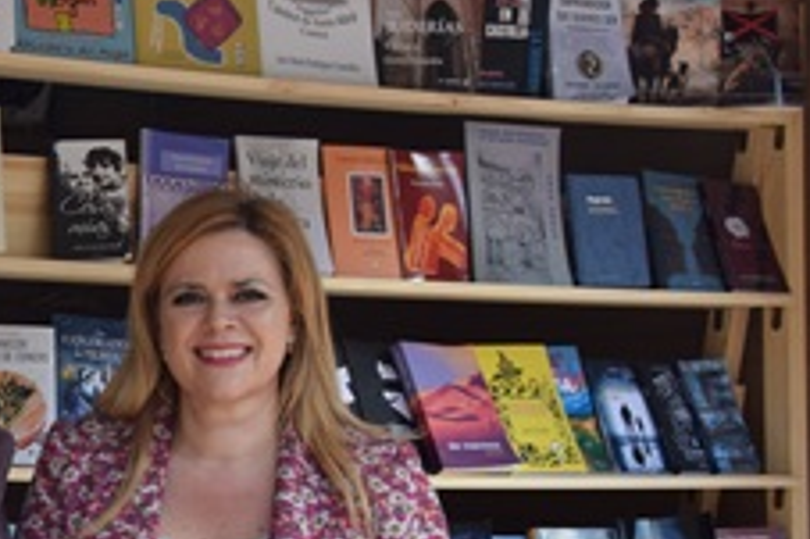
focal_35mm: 99
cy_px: 571
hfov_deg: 19.1
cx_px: -236
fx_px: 2233
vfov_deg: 13.5
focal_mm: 25
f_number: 8
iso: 400
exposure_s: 1/250
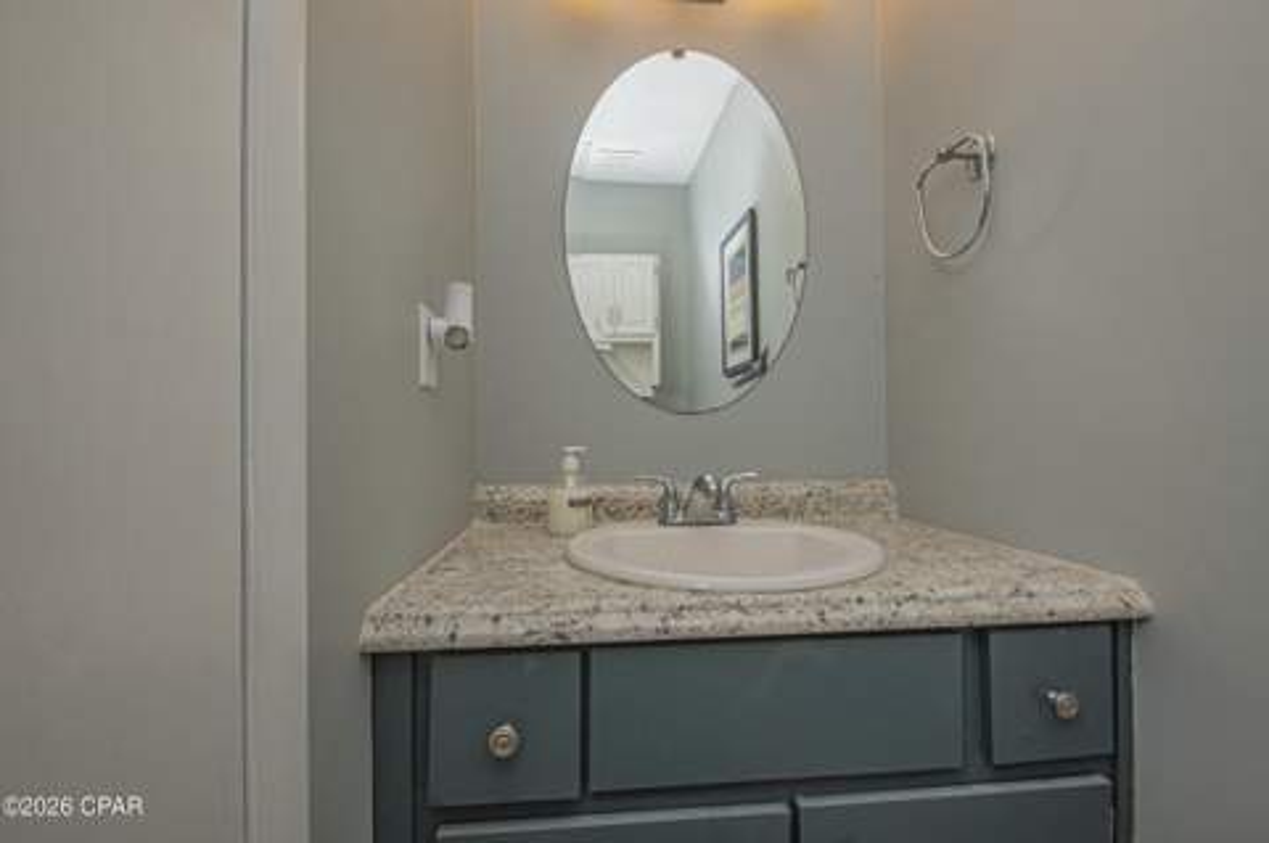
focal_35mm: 15
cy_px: 422
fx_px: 528
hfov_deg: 100.4
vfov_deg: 77.2
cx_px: 634
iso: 400
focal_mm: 10
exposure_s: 1/15
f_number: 22
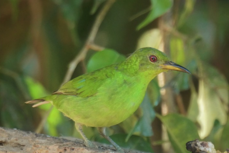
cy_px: 76
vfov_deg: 3.4
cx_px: 123
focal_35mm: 406
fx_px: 2583
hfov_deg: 5.1
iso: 1250
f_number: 6.4
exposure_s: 1/125
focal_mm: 132
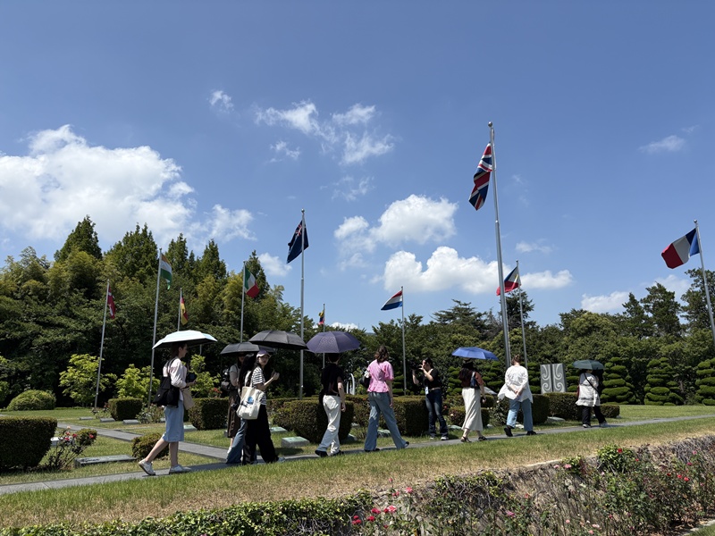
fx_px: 537
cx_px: 358
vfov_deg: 53.1
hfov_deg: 67.3
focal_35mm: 26
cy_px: 268
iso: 50
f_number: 1.6
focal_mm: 5.96
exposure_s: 1/4608
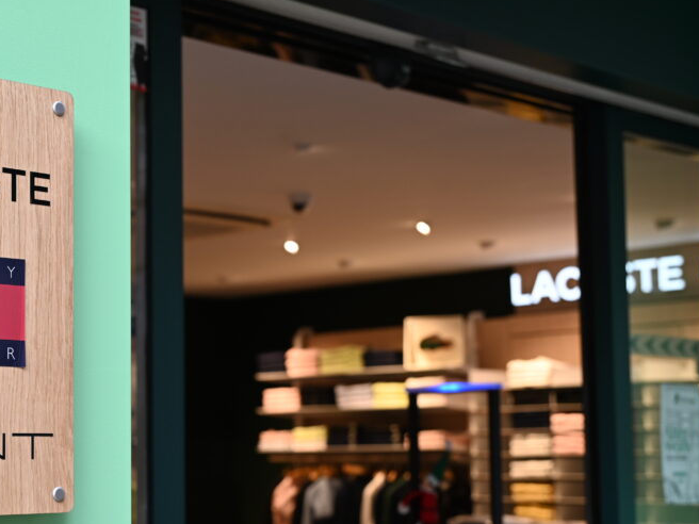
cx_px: 181
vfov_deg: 21.3
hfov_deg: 27.8
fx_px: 1393
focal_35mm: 69
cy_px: 313
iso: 400
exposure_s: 1/250
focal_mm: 46
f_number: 4
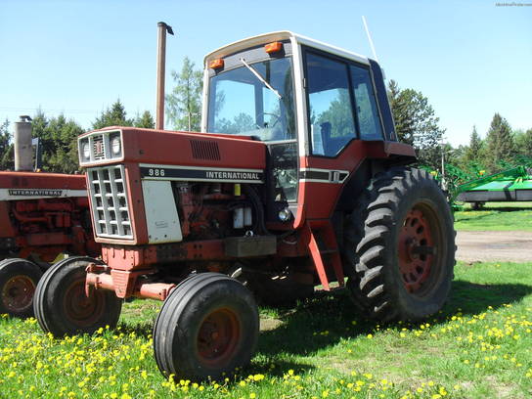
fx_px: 538
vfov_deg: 40.7
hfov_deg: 52.6
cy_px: 200
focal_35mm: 35
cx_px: 266
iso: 100
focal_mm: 6.3
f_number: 3.2
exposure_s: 1/350
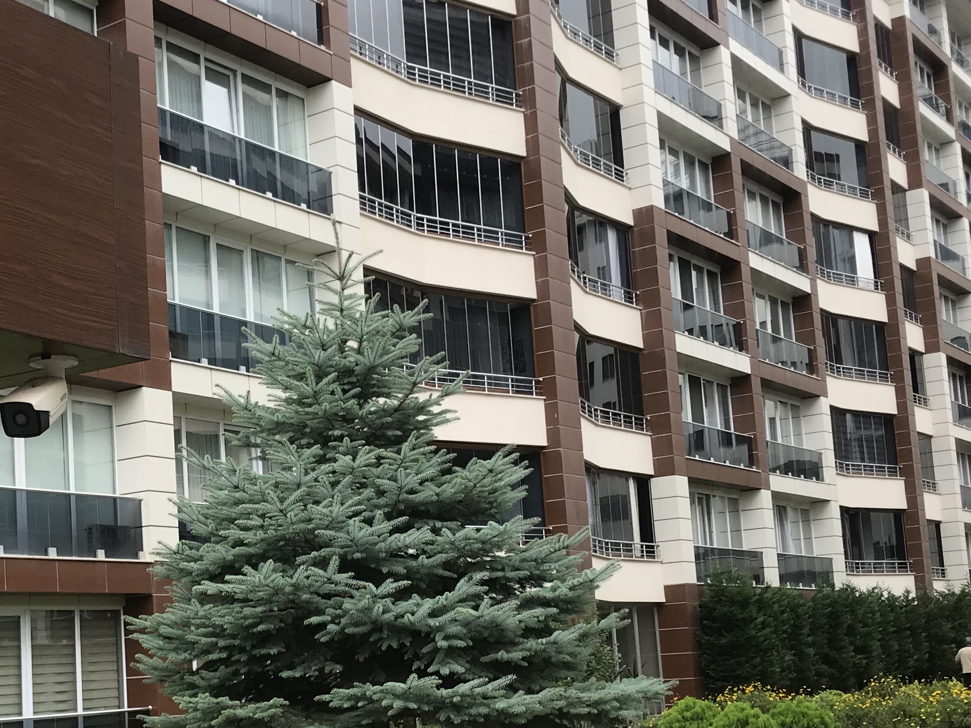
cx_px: 270
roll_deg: +2.8
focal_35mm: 55
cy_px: 504
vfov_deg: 26.4
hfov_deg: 34.4
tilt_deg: +8.0
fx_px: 1543
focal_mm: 3.99
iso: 20
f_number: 1.8
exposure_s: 1/435
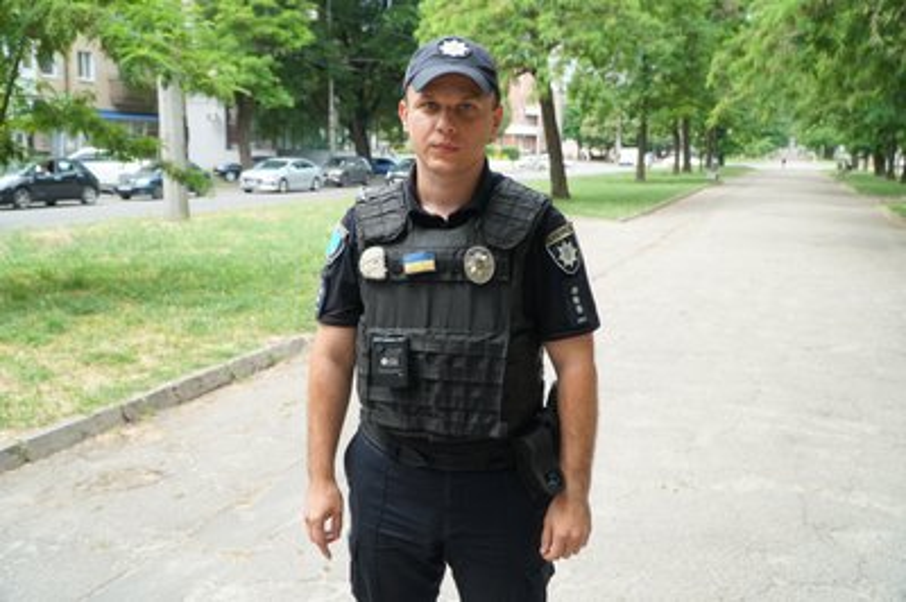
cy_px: 301
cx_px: 453
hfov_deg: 57.3
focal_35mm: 33
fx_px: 830
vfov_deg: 39.9
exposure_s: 1/160
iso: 100
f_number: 4
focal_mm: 22
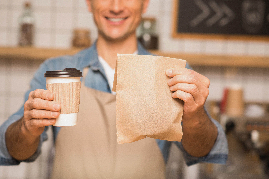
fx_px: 635
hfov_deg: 23.9
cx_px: 134
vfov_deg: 16.1
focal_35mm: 85
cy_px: 90
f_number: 2.8
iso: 100
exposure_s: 1/160
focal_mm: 85
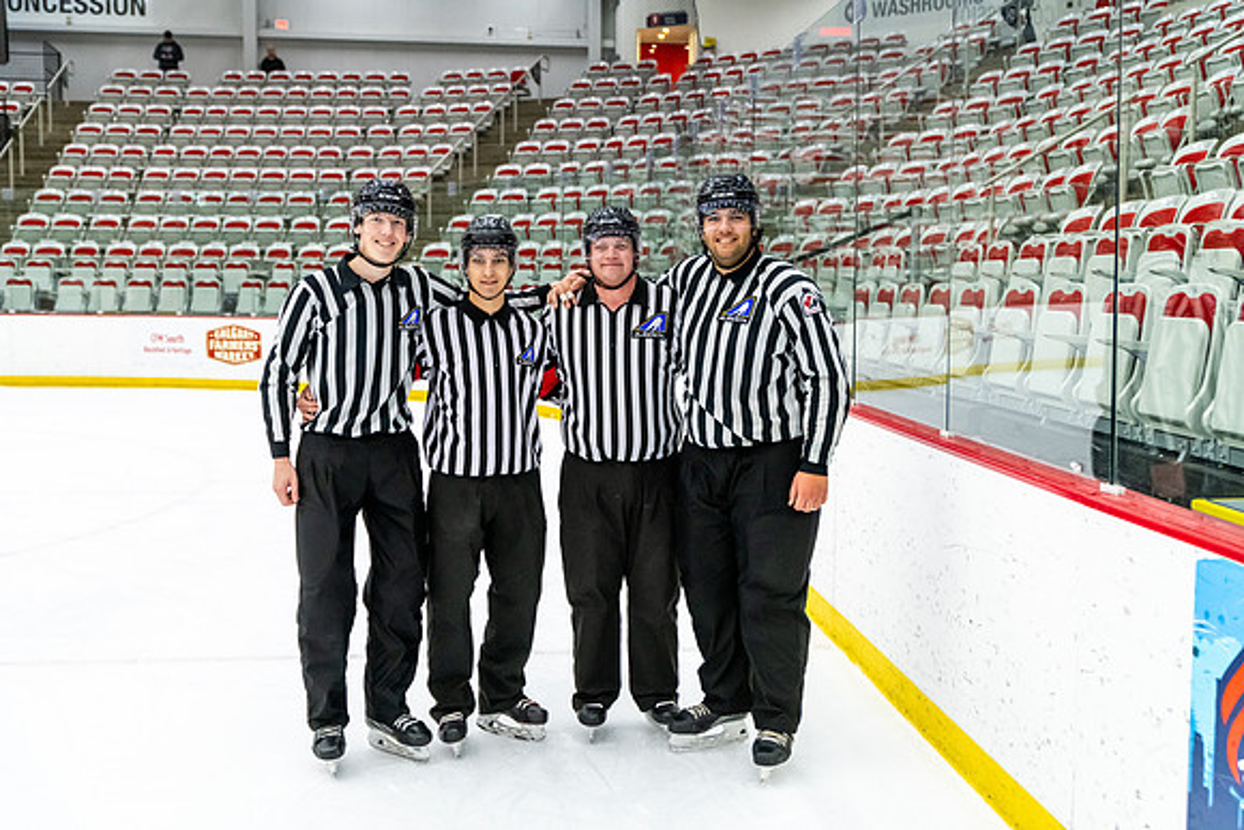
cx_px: 622
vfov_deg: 34.7
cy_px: 415
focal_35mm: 38
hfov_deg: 50.2
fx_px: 1329
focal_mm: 38
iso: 4000
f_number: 2.8
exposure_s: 1/640
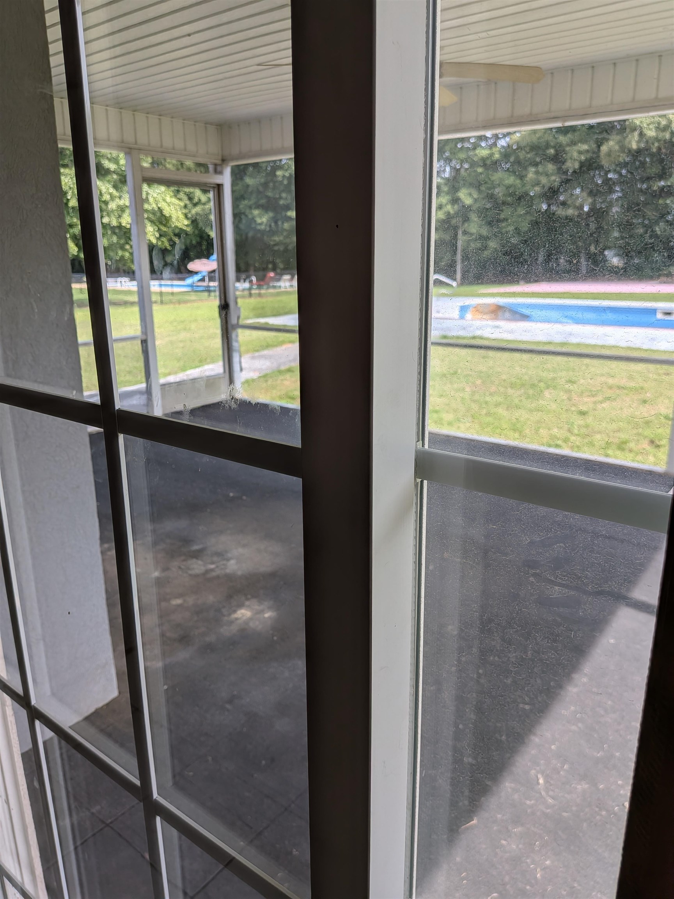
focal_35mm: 24
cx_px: 337
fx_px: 623
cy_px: 450
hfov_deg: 56.8
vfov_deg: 71.6
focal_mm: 4.53
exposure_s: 1/4255
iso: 21
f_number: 1.7
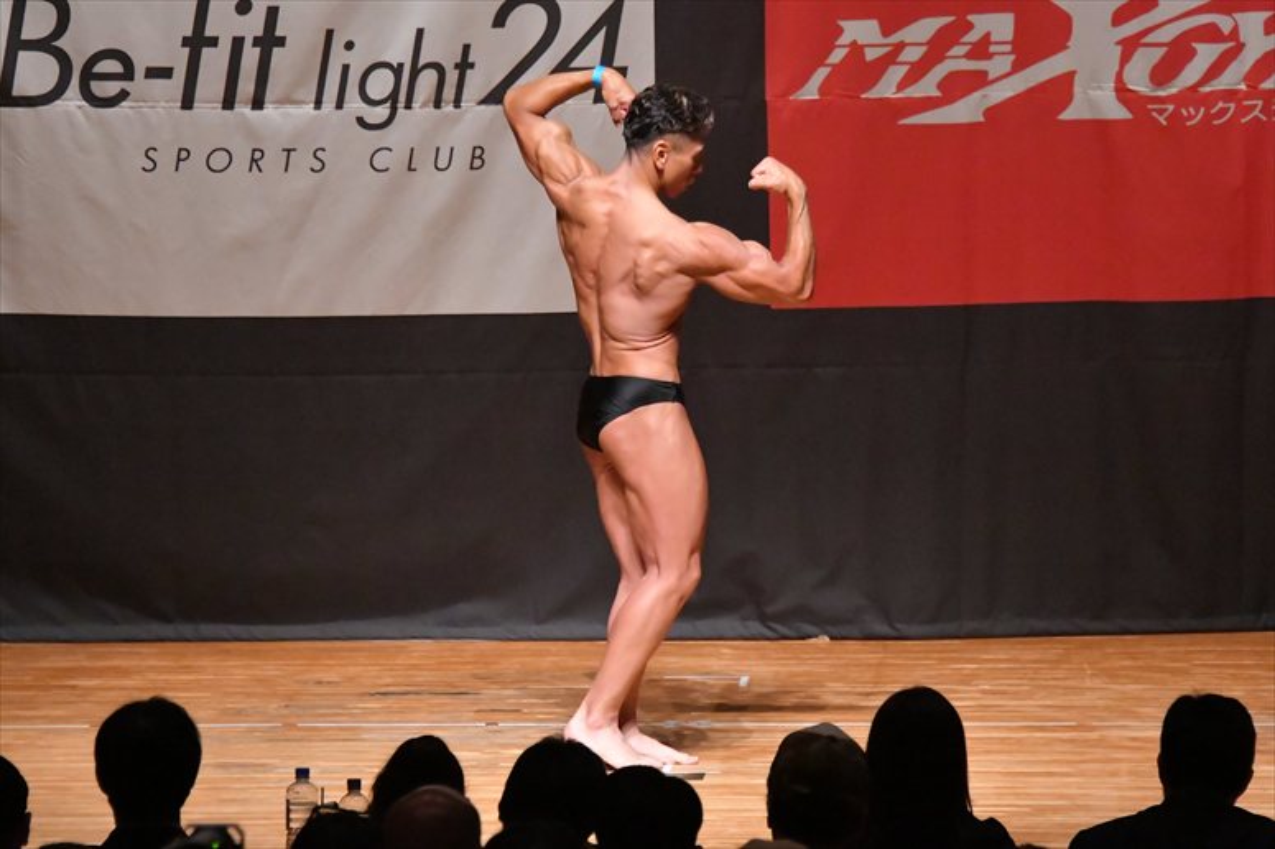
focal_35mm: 255
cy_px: 424
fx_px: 9027
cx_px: 638
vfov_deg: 5.4
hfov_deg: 8.1
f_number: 5.6
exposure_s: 1/400
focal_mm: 170
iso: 12800
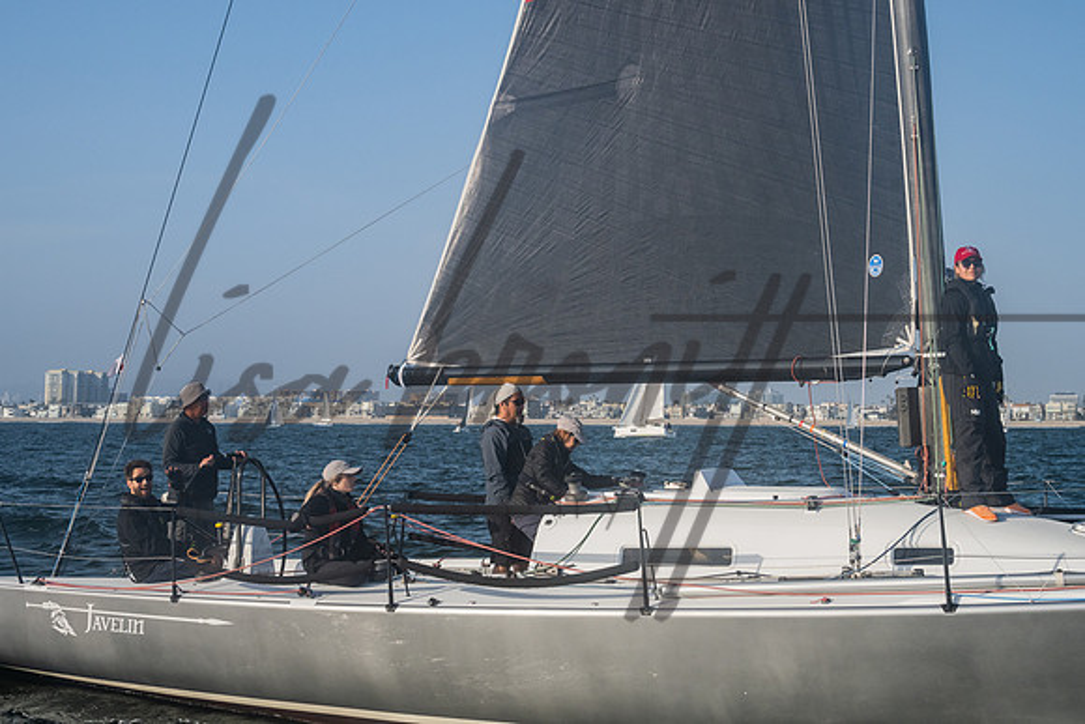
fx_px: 1679
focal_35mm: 56
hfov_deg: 35.8
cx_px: 587
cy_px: 266
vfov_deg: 24.3
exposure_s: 1/1000
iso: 400
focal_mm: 44
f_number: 8
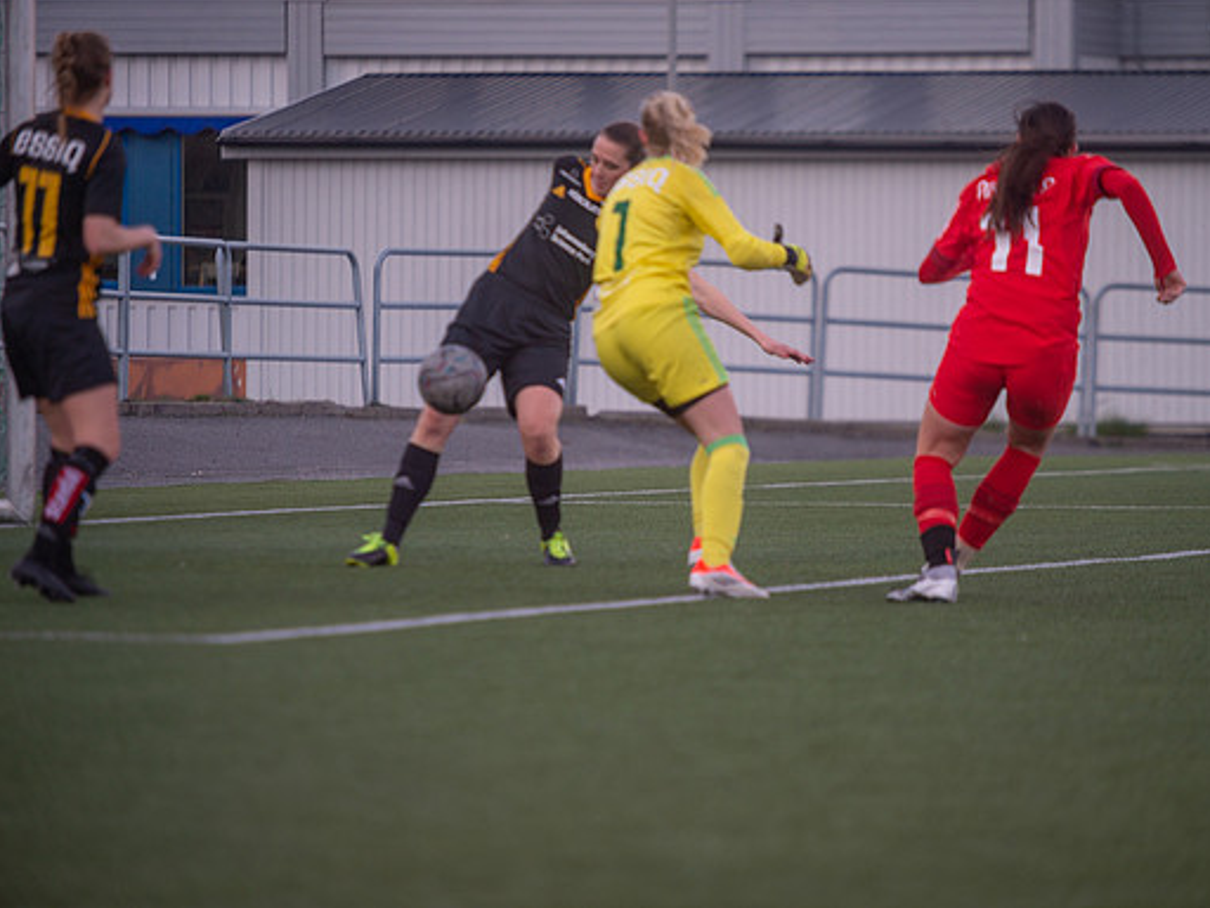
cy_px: 454
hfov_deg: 6.5
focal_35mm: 305
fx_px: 10661
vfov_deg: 4.9
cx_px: 681
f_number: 4
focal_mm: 280
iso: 360
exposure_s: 1/800
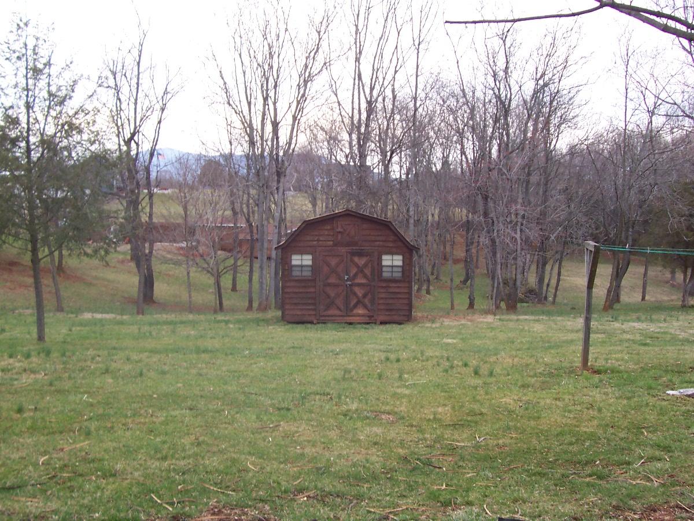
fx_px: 742
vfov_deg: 38.7
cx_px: 347
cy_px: 260
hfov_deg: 50.1
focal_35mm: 37
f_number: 2.8
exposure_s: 1/90
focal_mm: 5.6
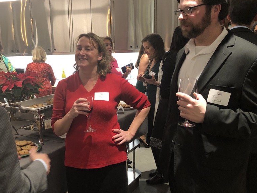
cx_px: 91
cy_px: 86
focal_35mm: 38
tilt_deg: -7.1
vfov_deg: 37.7
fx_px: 282
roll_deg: +1.9
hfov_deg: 48.4
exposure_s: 1/17
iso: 50
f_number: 1.8
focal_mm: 3.99
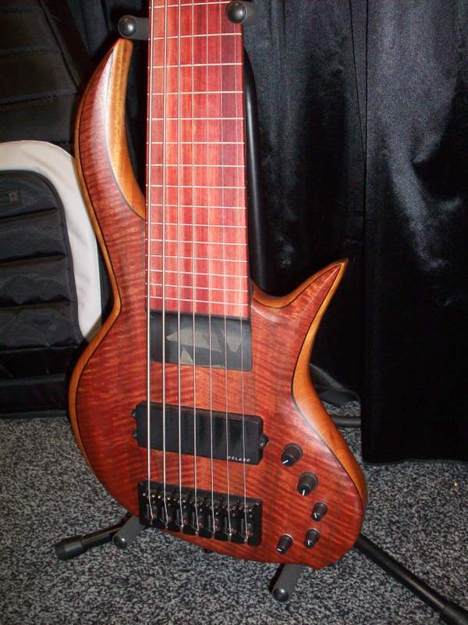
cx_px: 234
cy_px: 312
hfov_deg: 38.7
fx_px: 667
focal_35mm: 37
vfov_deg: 50.1
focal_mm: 6.2
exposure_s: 1/45
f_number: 2.8
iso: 160
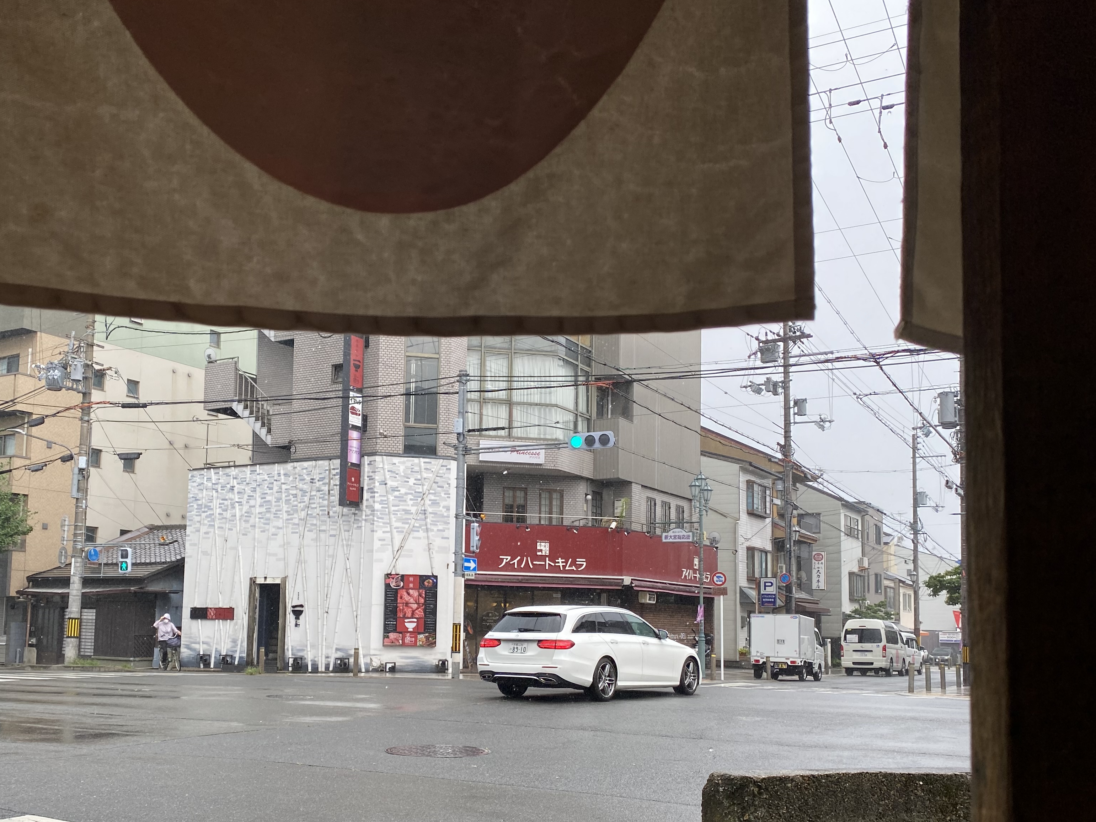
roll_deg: -2.1
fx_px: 1076
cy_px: 532
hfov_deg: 53.5
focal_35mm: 34
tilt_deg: +4.3
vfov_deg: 41.4
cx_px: 427
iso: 32
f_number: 1.8
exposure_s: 1/782
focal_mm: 4.25
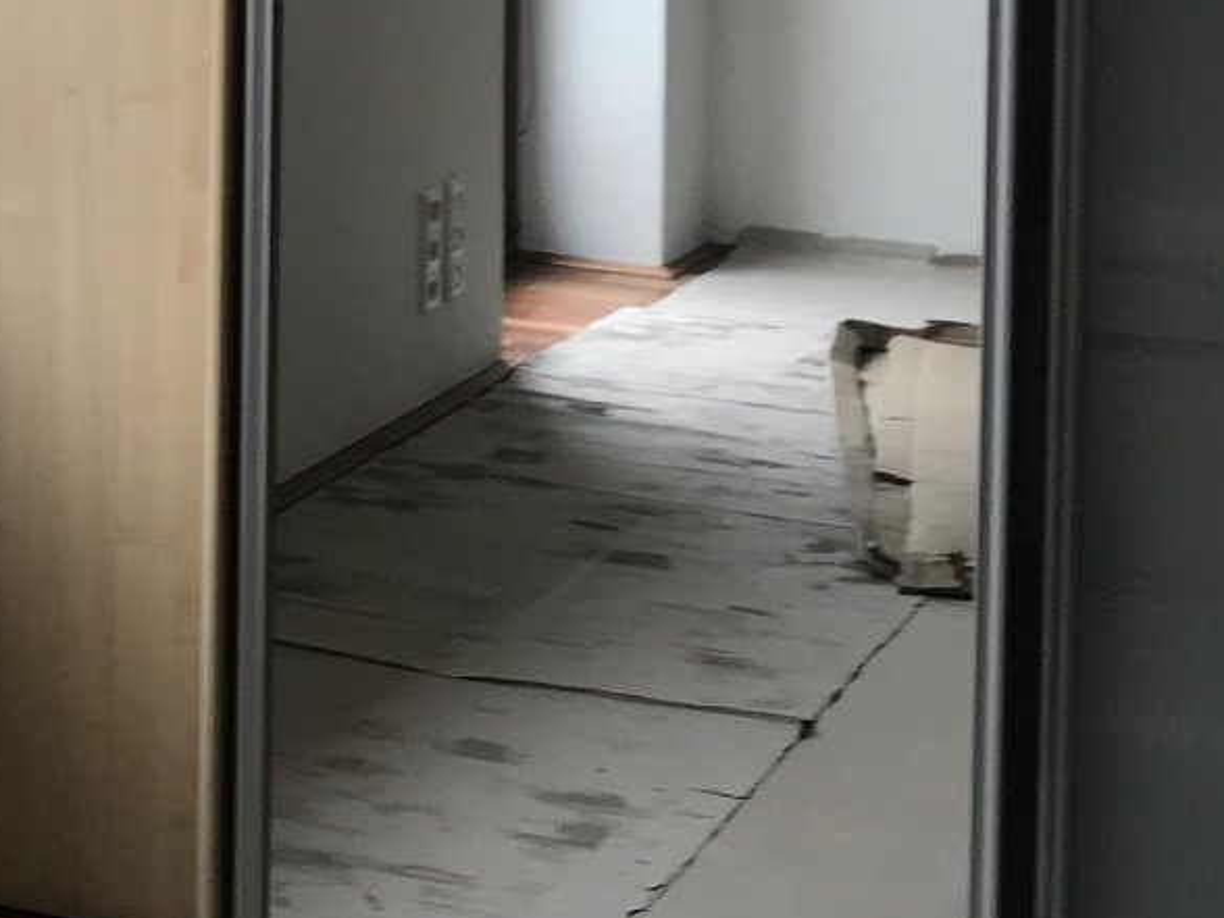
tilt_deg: -0.6
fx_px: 3394
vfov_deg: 14.8
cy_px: -241
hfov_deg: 20.2
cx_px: 219
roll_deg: +0.5
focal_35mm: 96
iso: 25
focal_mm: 3.99
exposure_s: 1/50
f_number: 1.8
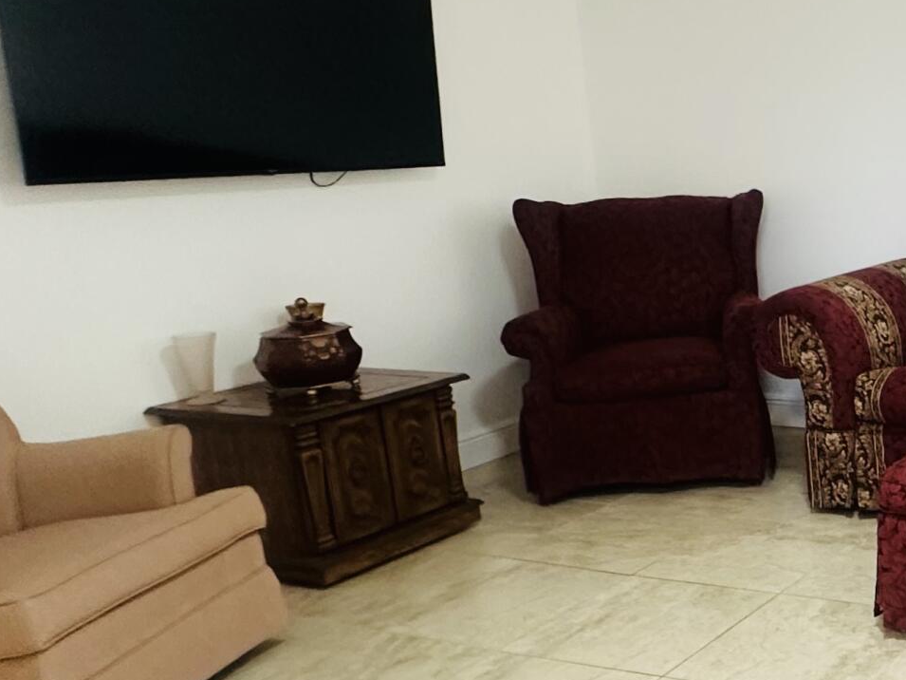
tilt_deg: -11.7
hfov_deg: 34.6
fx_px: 1151
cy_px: 372
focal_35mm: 44
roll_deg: +1.0
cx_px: 1080
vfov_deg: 32.8
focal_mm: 2.22
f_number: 2.2
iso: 400
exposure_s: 1/60
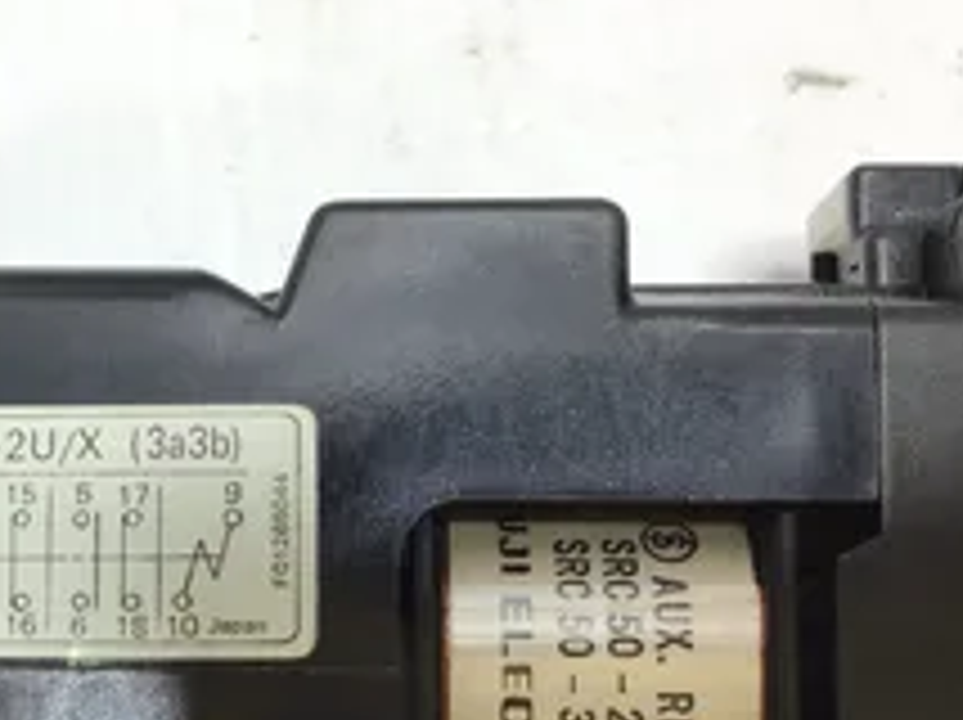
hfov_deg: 32.6
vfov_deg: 24.8
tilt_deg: -82.1
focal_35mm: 58
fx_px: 1612
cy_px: 558
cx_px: 243
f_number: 2.4
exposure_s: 1/120
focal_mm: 3.3
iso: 40
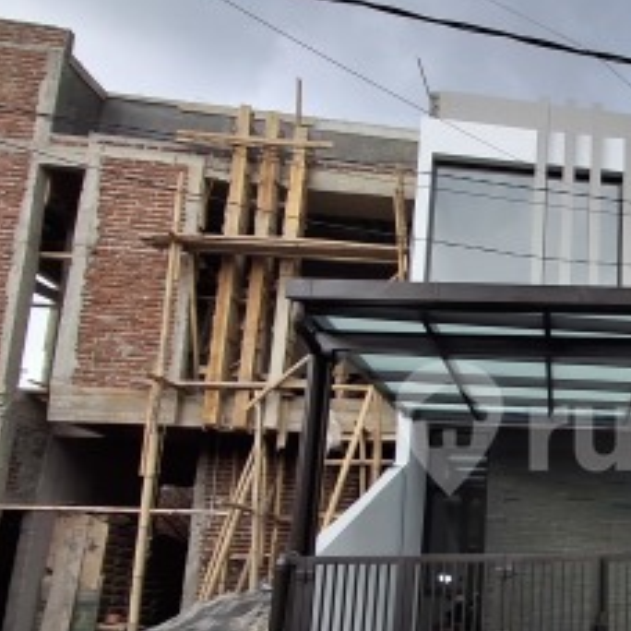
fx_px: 784
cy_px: 429
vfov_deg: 43.2
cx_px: 735
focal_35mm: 38
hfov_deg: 35.6
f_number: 2.2
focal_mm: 1.64
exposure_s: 1/186
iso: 40
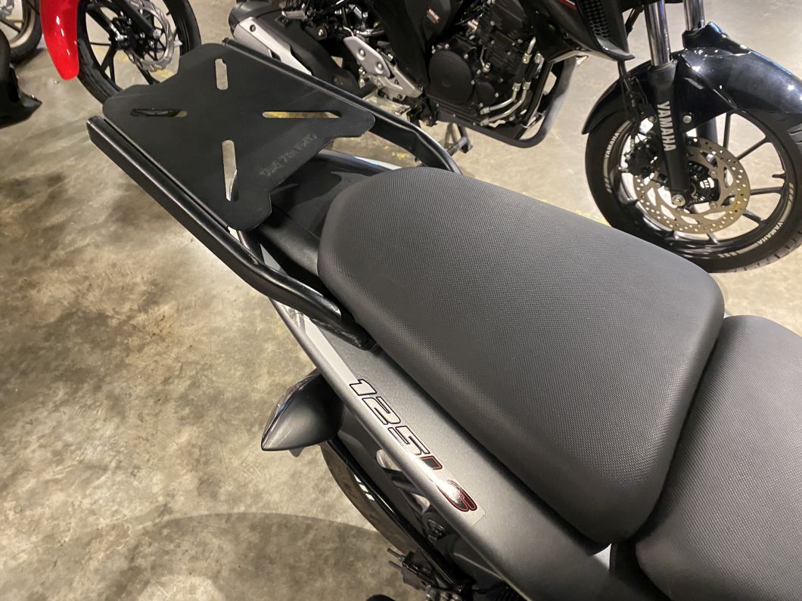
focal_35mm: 26
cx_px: 401
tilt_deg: -52.7
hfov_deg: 67.3
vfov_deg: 53.1
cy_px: 300
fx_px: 602
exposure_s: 1/50
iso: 500
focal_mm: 4.25
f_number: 1.8
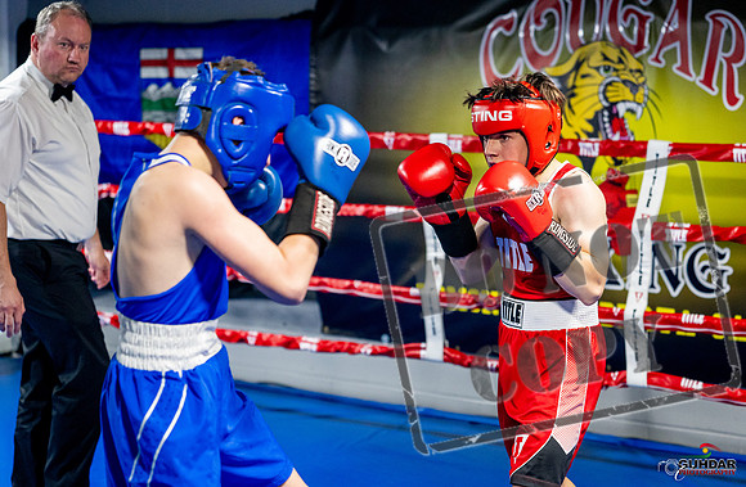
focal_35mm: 74
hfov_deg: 27.6
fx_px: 1520
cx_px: 374
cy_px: 291
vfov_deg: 18.2
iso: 4000
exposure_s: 1/1000
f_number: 2
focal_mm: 59
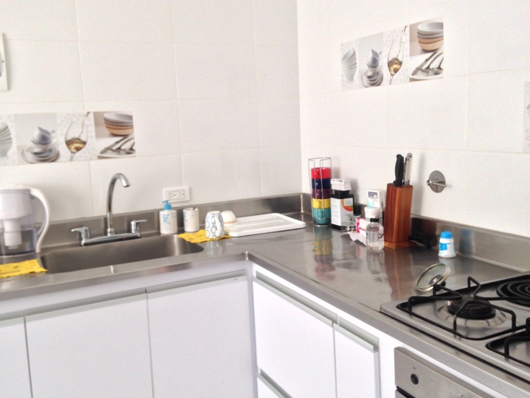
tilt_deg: -9.5
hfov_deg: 51.3
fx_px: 551
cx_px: 253
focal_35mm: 36
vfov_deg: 39.7
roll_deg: +1.9
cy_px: 188
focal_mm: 4.12
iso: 50
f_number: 2.4
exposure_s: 1/20
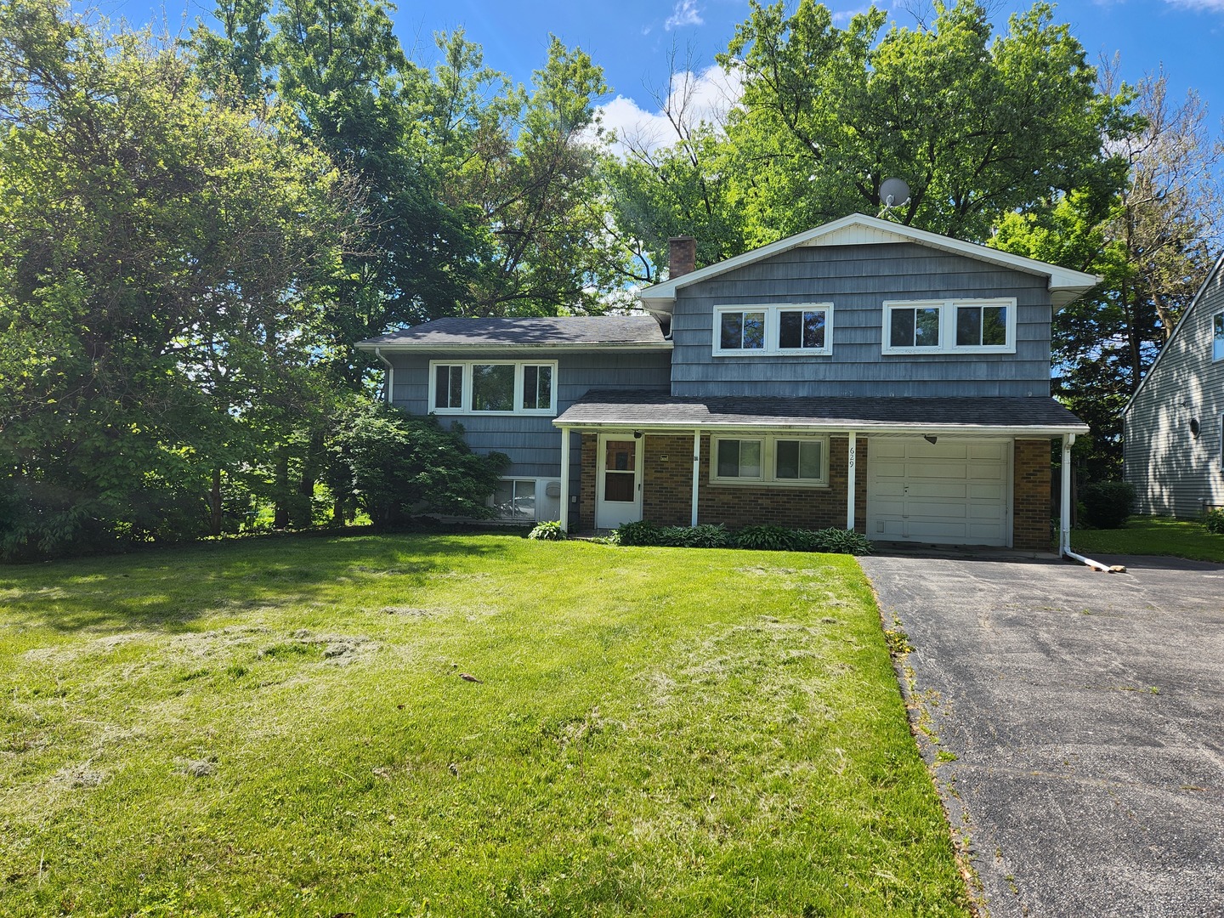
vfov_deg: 58.9
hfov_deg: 73.9
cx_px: 612
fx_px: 813
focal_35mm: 23
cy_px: 459
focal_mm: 5.4
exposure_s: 1/1044
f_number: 1.8
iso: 20
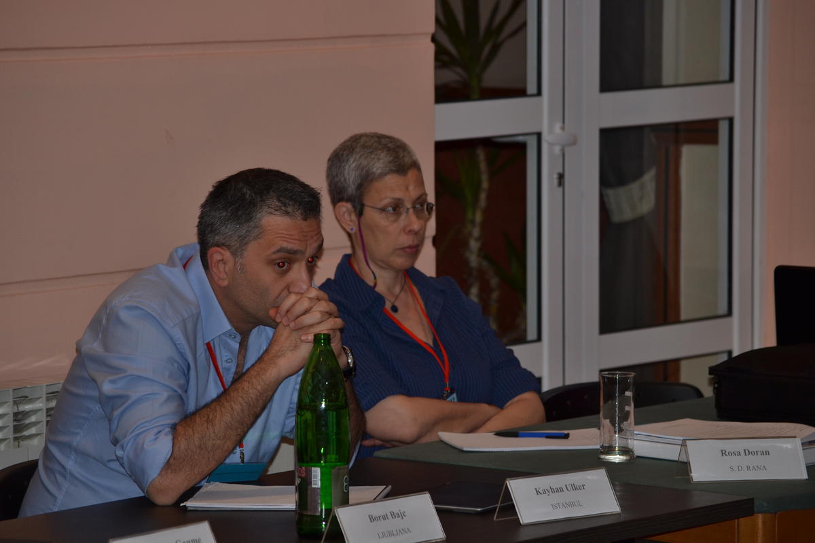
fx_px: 3565
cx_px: 408
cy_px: 272
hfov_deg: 13.0
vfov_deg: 8.7
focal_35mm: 158
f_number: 5.6
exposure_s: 1/60
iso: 200
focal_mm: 105
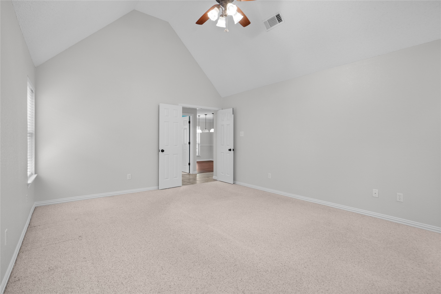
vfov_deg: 70.4
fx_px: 208
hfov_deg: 93.3
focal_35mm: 17
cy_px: 147
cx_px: 220
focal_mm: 17
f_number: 7.1
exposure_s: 1
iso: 800
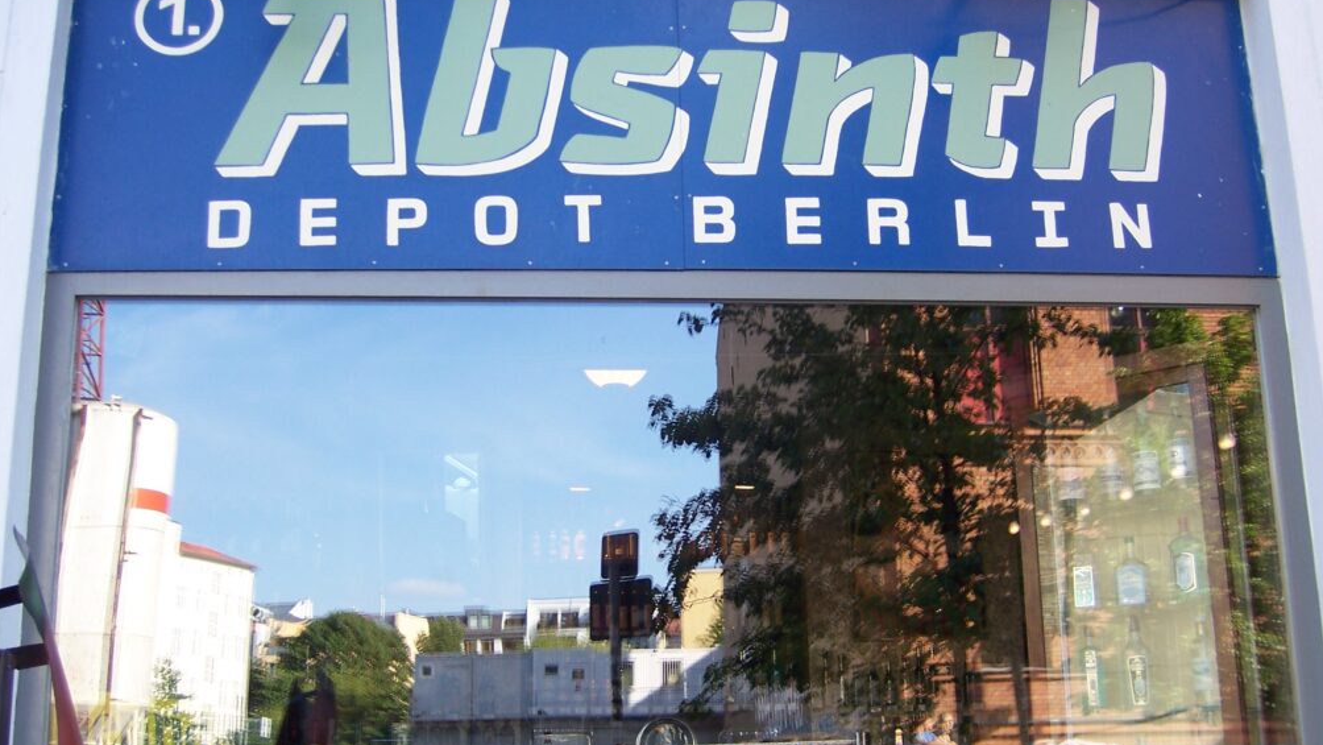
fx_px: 1403
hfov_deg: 50.5
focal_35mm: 40
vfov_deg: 29.7
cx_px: 671
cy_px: 384
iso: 80
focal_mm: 6.2
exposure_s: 1/125
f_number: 2.8
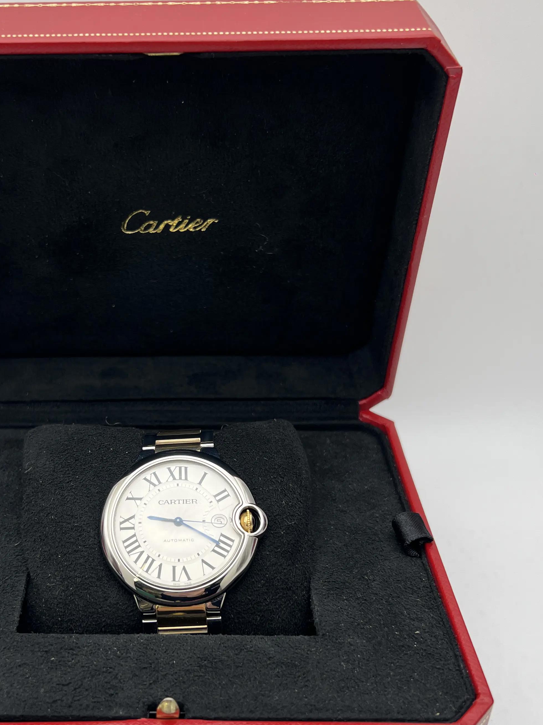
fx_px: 837
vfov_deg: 46.8
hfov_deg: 35.6
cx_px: 175
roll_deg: +1.7
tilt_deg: -32.3
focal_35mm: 40
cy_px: 388
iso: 40
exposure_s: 1/180
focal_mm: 5.7
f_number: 1.5
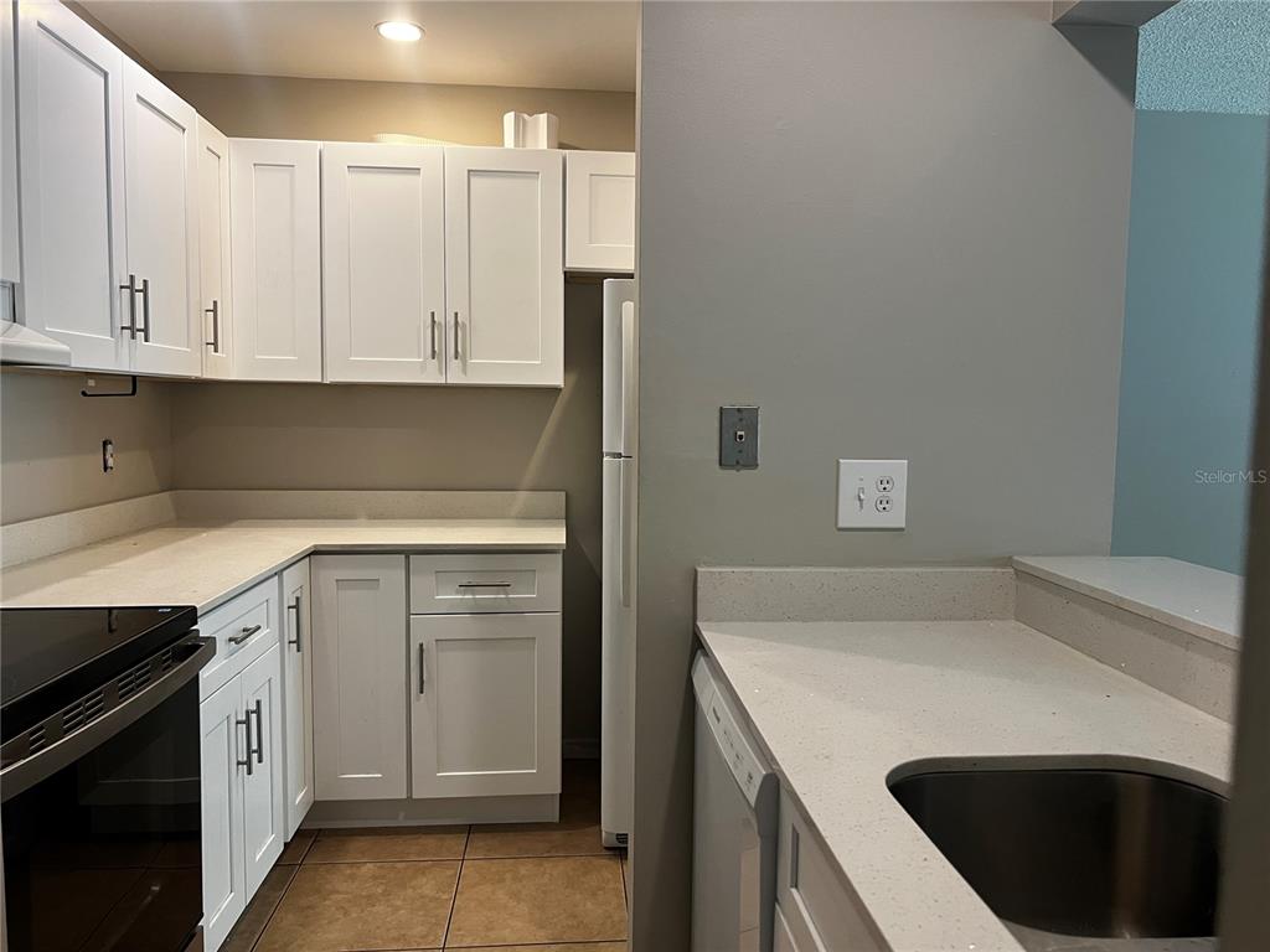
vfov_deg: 53.1
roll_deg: -0.5
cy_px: 476
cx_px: 635
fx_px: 954
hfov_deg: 67.3
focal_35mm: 26
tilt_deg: -4.0
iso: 125
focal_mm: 5.7
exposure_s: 1/60
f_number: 1.5
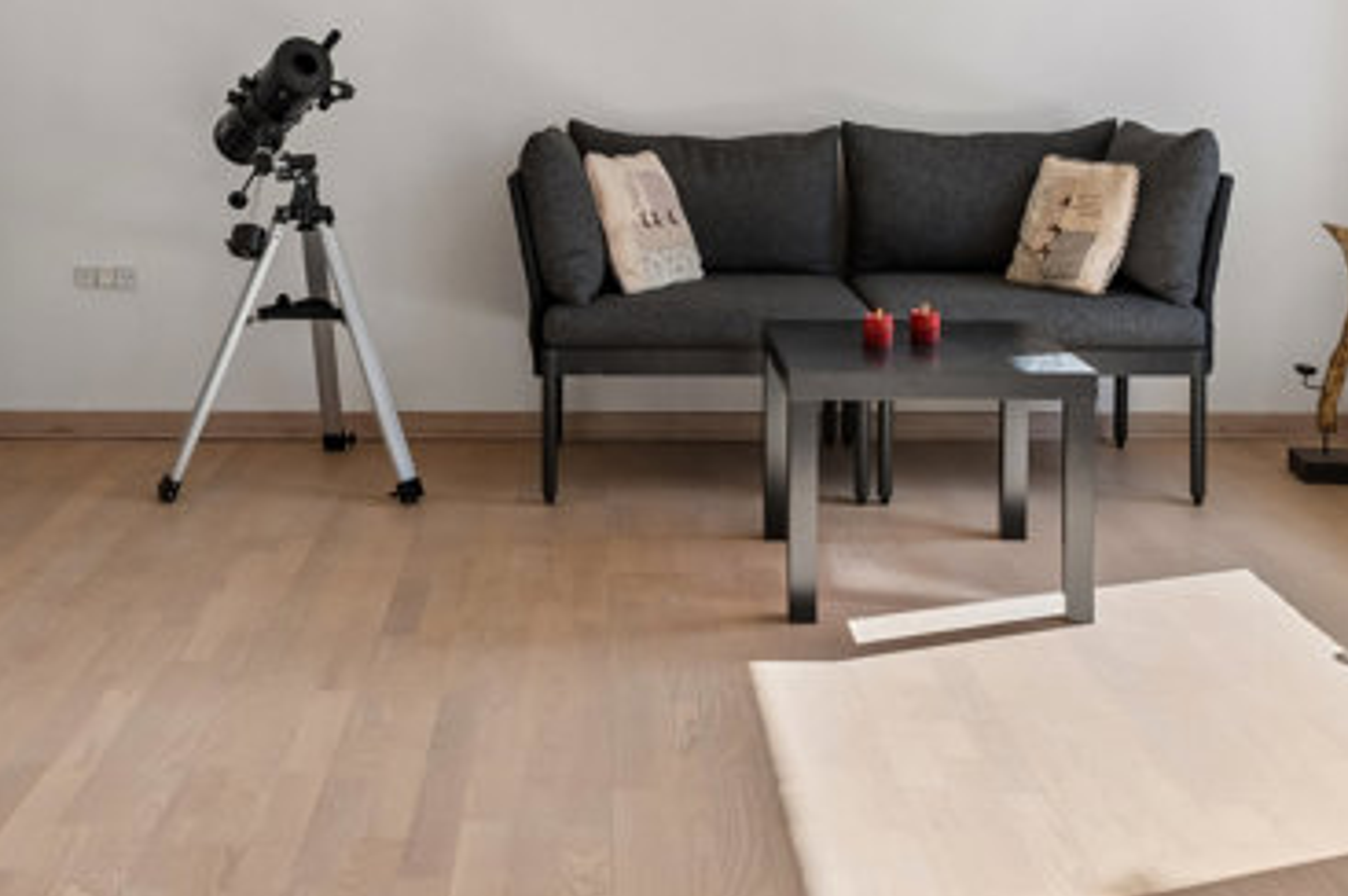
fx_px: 1836
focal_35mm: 49
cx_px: 602
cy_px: 53
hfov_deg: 40.3
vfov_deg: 26.3
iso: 200
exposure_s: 1/50
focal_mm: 15
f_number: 8
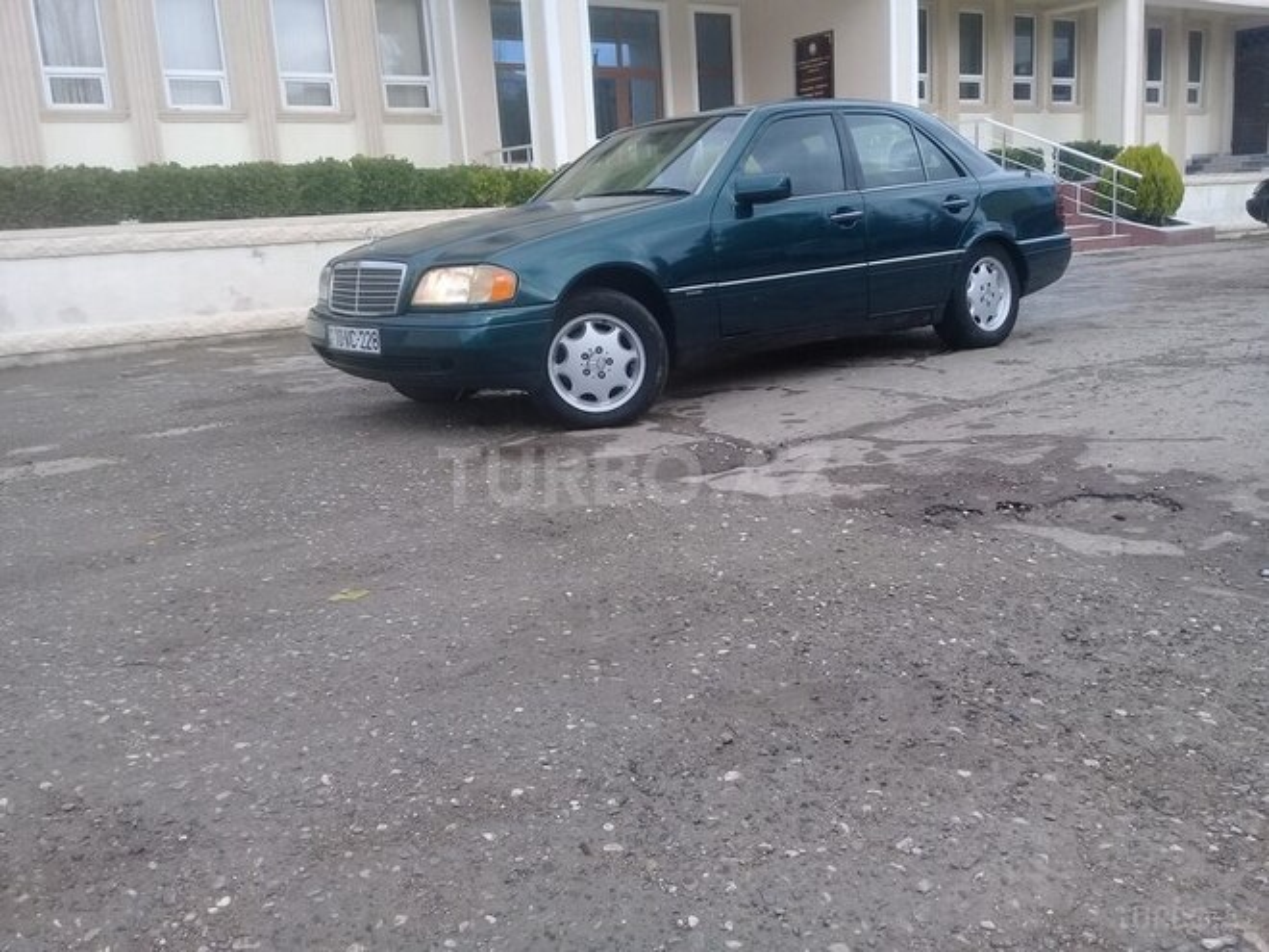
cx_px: 634
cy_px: 476
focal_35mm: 31
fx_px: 1136
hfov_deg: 58.4
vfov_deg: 45.4
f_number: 2.2
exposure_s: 1/280
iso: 50
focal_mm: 3.3
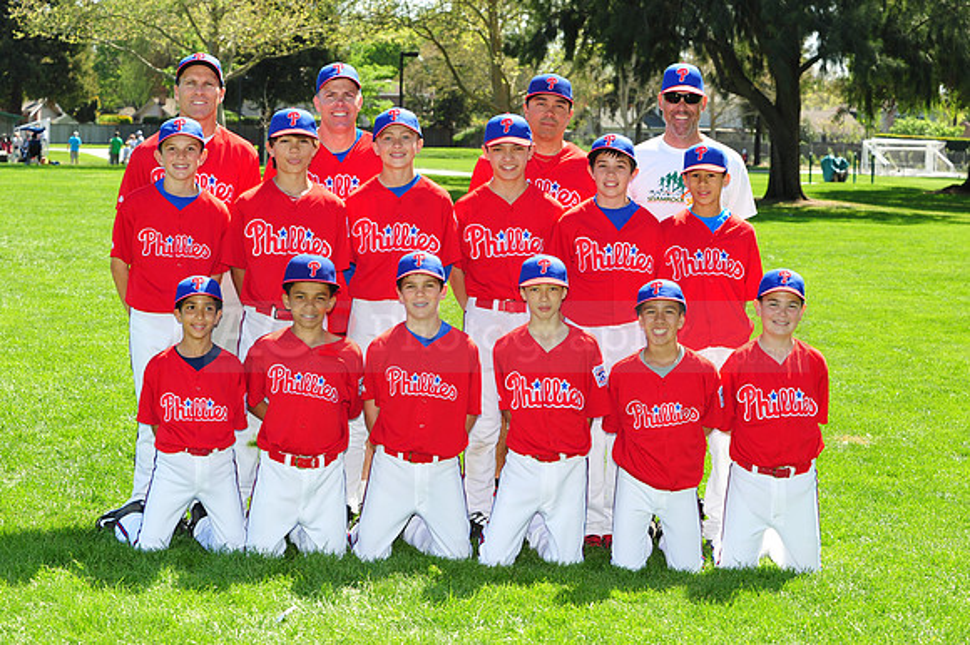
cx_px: 485
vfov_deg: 17.0
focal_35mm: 80
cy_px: 322
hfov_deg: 25.4
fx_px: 2154
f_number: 8
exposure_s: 1/200
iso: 200
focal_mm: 80
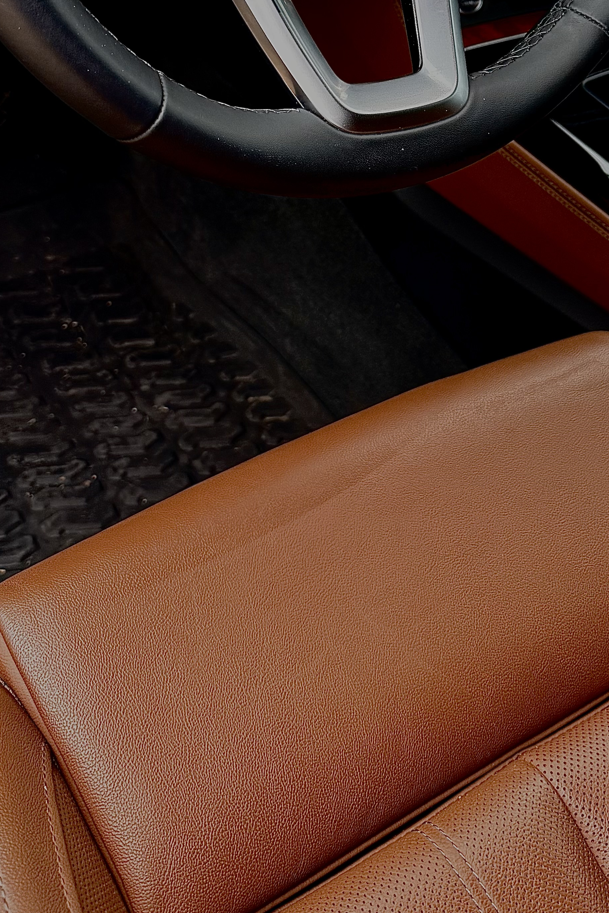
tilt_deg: -26.3
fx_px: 1319
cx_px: 364
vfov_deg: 35.5
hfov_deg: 25.9
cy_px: 63
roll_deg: -6.6
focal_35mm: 52
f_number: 1.78
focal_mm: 6.76
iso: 200
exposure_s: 1/112
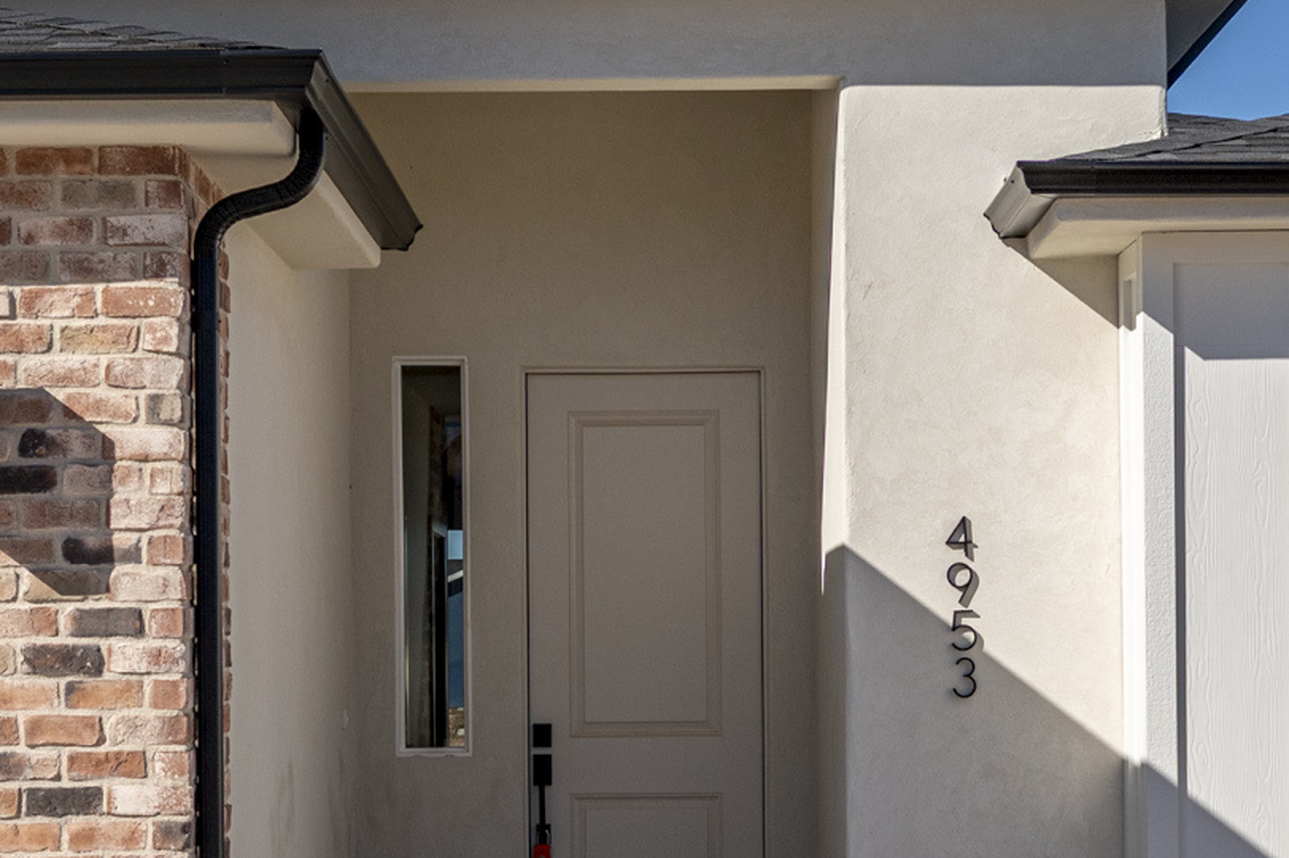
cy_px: 624
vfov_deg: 18.3
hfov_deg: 27.4
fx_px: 2648
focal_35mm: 74
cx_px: 647
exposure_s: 1/1250
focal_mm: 30
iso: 320
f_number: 10
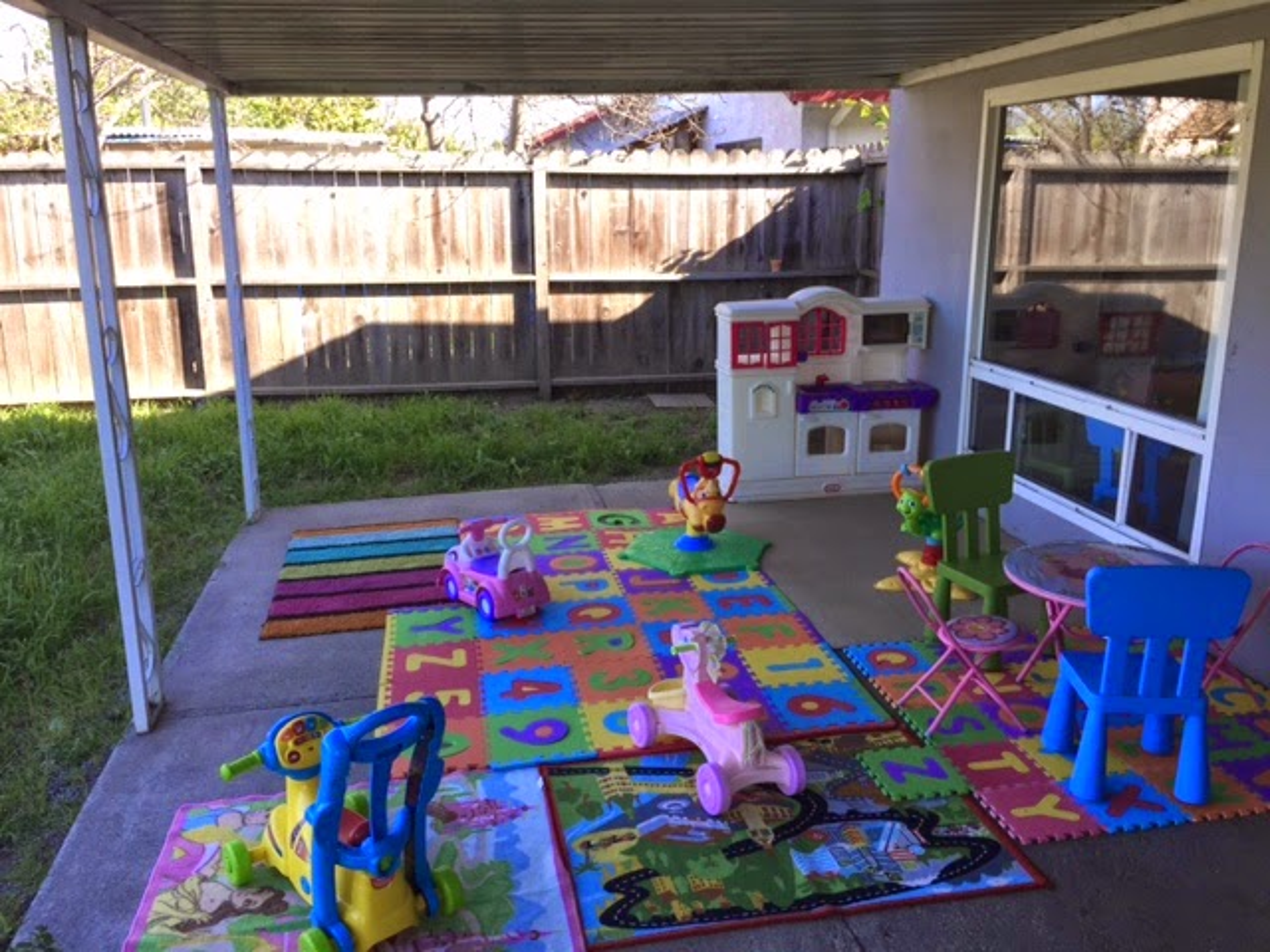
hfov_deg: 61.7
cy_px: 476
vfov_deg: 48.2
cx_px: 635
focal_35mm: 29
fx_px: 1064
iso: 32
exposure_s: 1/154
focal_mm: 4.15
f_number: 2.2
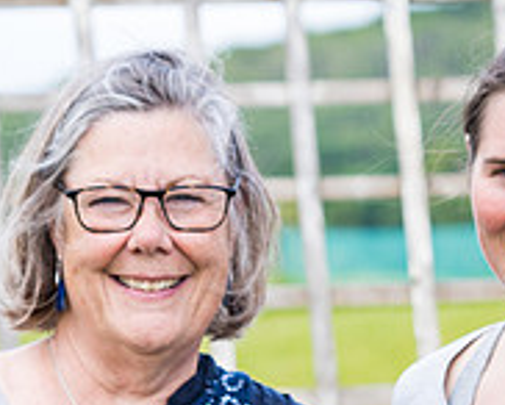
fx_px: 4504
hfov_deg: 6.4
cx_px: 300
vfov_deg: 5.1
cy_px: 556
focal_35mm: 301
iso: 50
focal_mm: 74
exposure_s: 1/100
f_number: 4
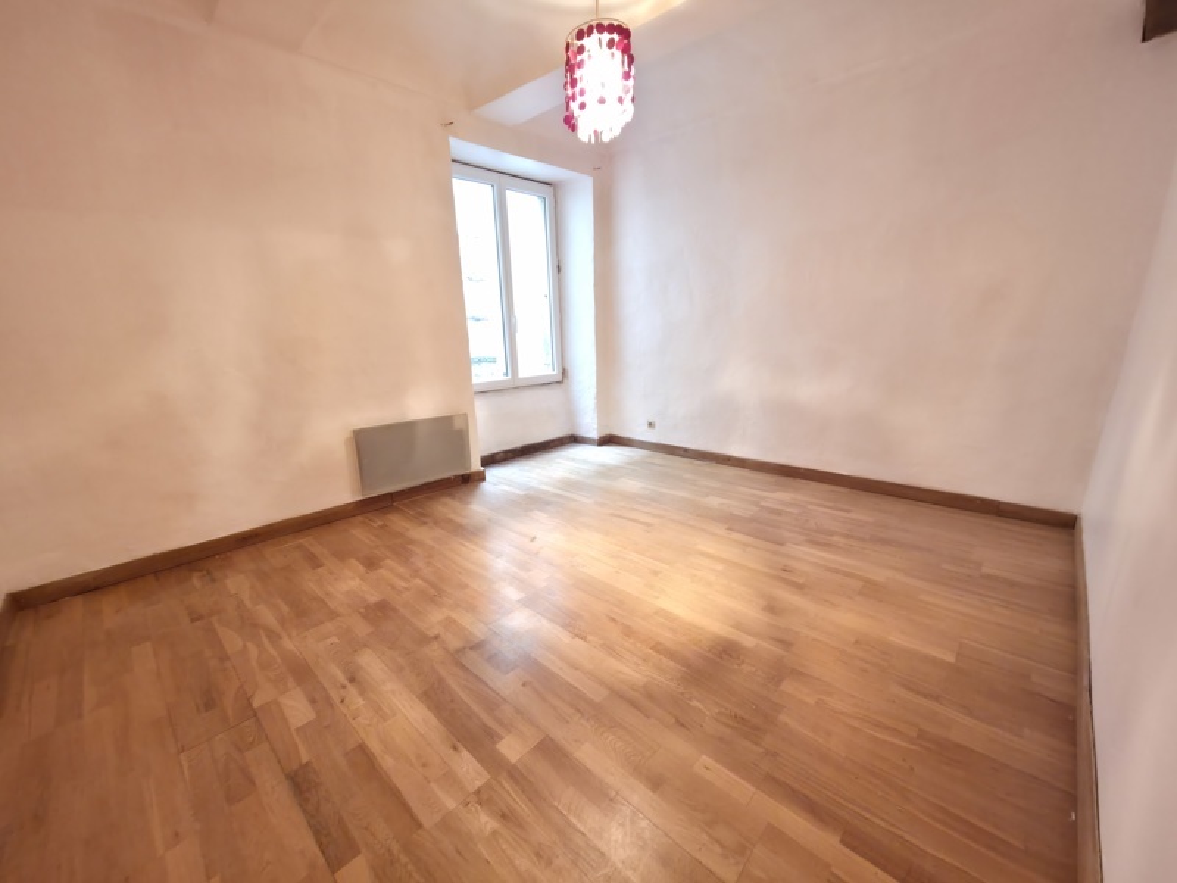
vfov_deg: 89.9
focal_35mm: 13
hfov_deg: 106.2
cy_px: 442
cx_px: 588
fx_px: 442
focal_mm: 2.2
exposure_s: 1/9.09
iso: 250
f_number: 1.9
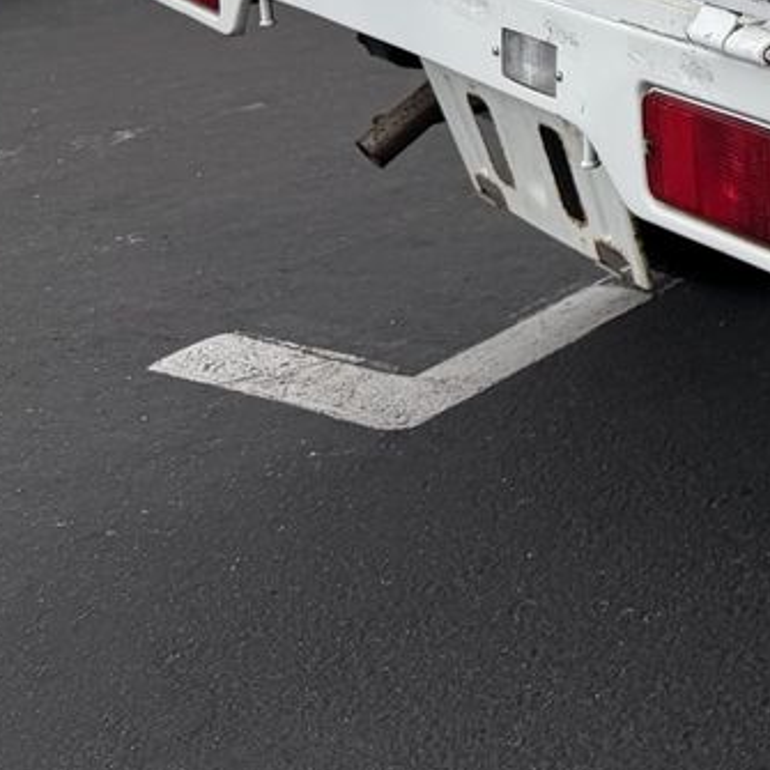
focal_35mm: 81
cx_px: 1400
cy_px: -170
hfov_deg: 17.3
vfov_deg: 20.0
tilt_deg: -9.7
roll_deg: +1.8
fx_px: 2038
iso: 80
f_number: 1.78
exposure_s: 1/1385
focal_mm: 6.76
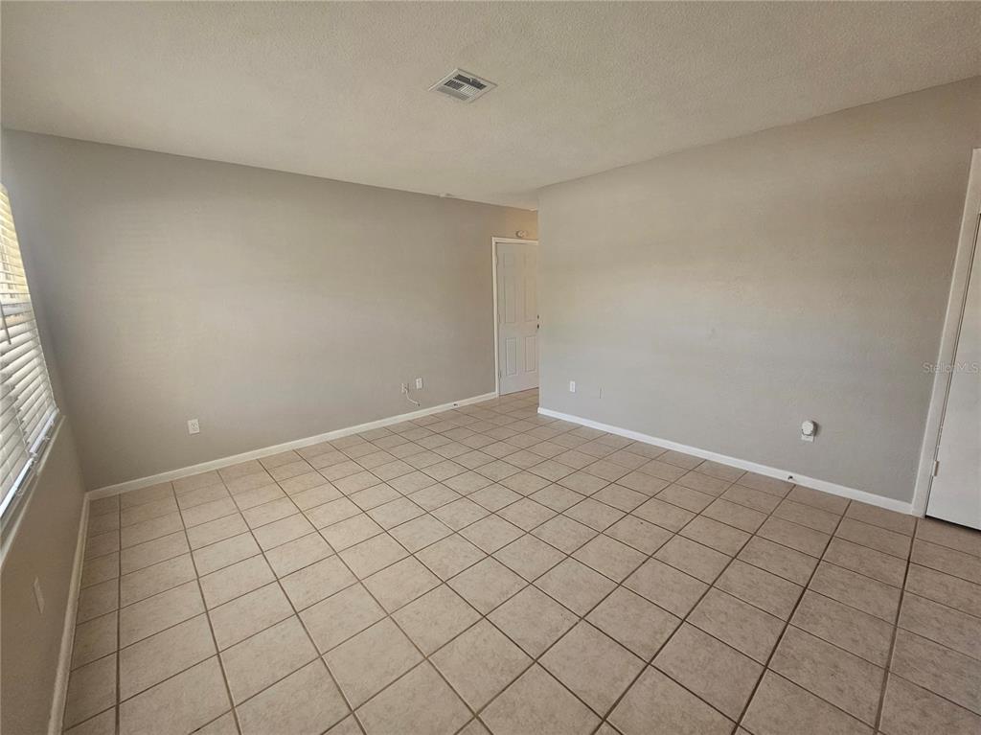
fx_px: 368
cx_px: 490
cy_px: 368
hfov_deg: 106.2
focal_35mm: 13
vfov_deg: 89.9
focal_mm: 2.2
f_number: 2.2
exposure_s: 1/60
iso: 160
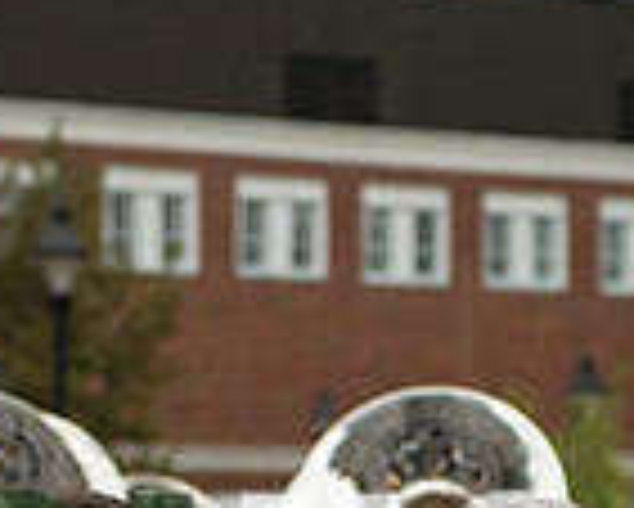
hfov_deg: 7.2
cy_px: 704
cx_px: 265
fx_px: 5070
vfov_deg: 5.7
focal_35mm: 270
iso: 1600
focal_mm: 70
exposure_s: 1/3200
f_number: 3.5
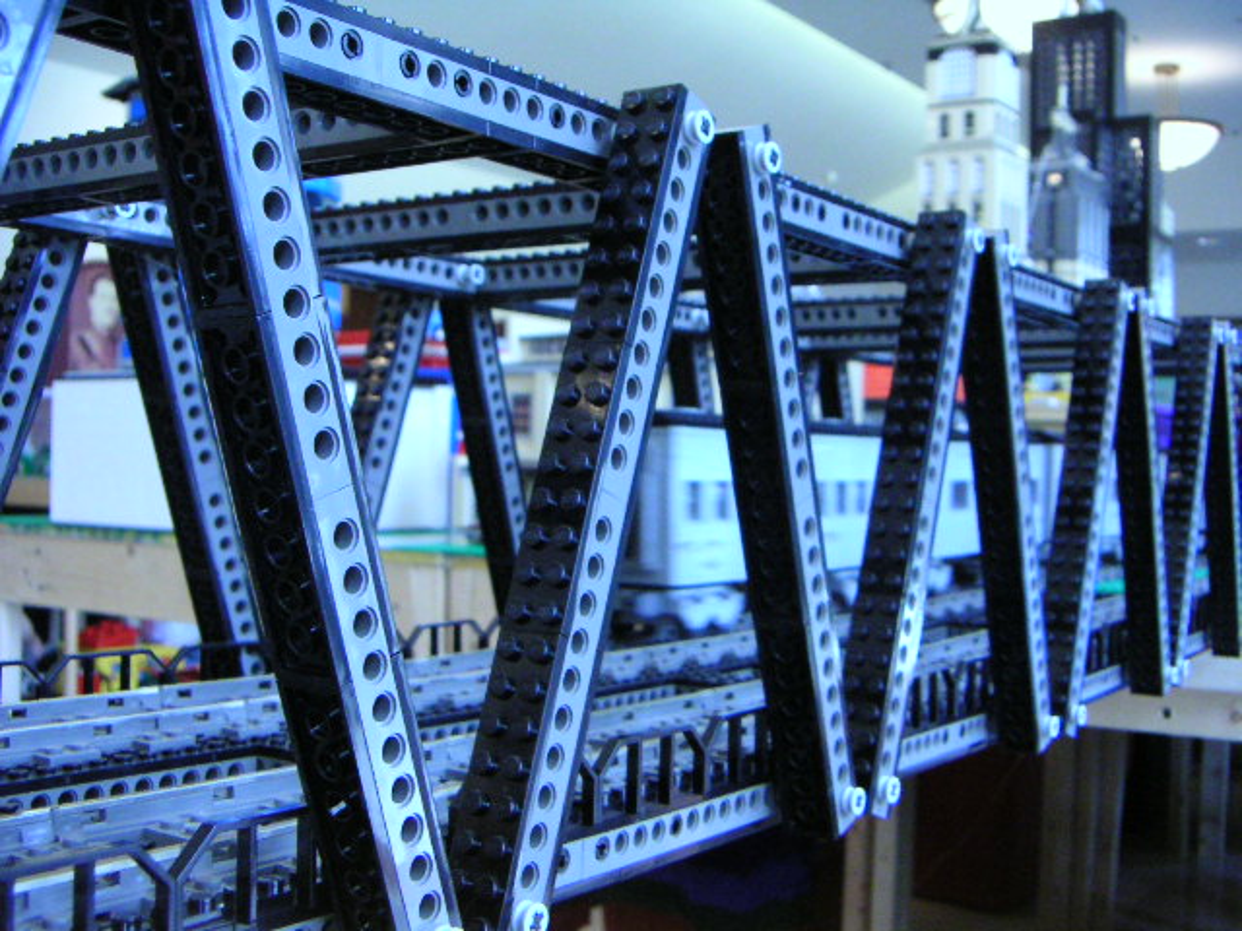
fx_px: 1435
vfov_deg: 36.0
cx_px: 621
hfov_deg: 46.8
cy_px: 466
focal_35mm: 40
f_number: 2.9
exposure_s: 1/60
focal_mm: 5.3
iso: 400
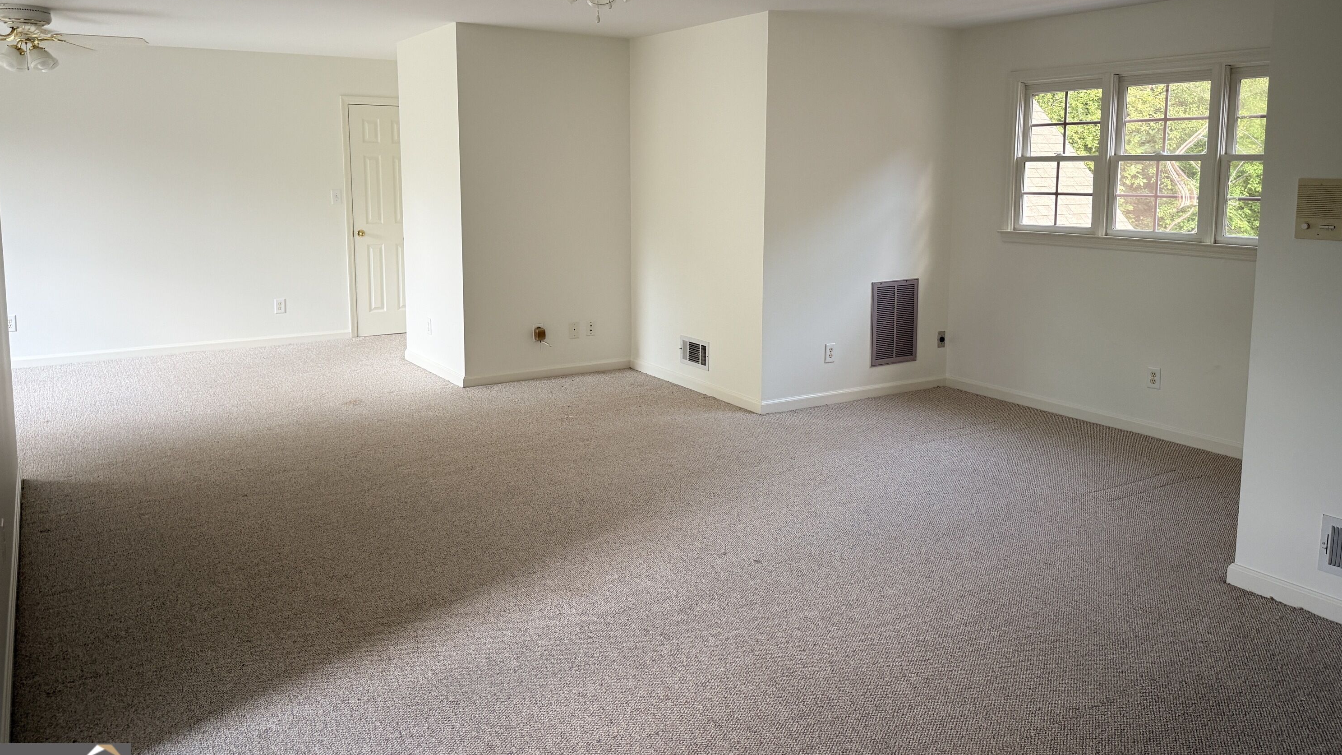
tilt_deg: -4.8
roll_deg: -0.7
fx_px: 961
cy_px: 275
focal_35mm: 27
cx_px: 669
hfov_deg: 69.9
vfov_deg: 42.5
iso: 160
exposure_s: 1/60
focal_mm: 6.76
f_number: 1.78
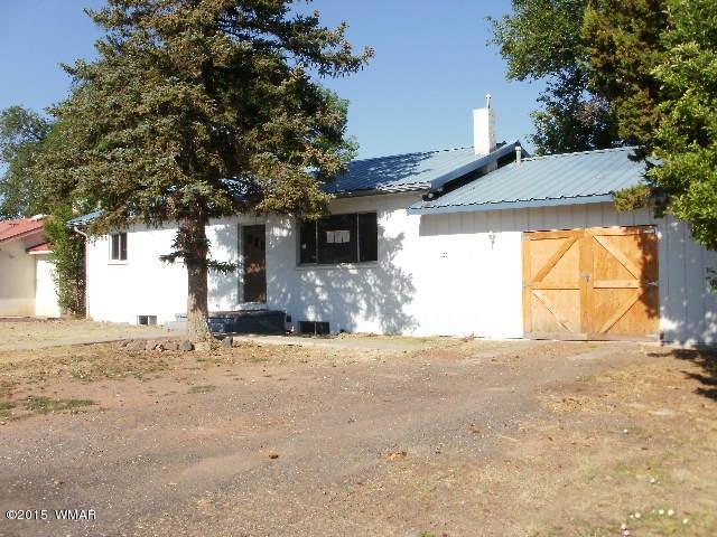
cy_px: 268
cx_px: 358
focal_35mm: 36
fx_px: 746
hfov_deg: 51.4
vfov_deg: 39.7
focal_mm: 6.3
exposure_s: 1/400
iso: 100
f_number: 5.6
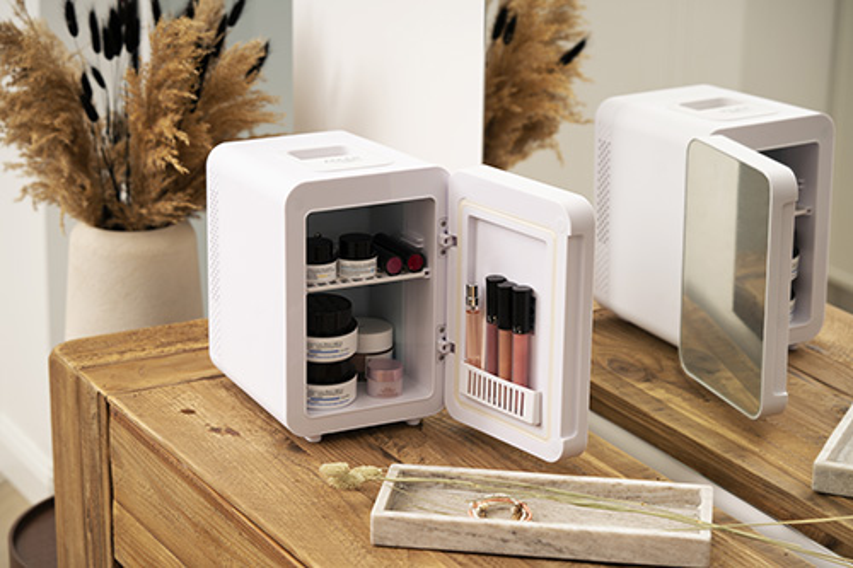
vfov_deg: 15.2
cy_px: 284
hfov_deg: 22.6
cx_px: 426
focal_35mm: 90
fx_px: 2132
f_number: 5
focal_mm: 90
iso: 100
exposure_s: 1/125
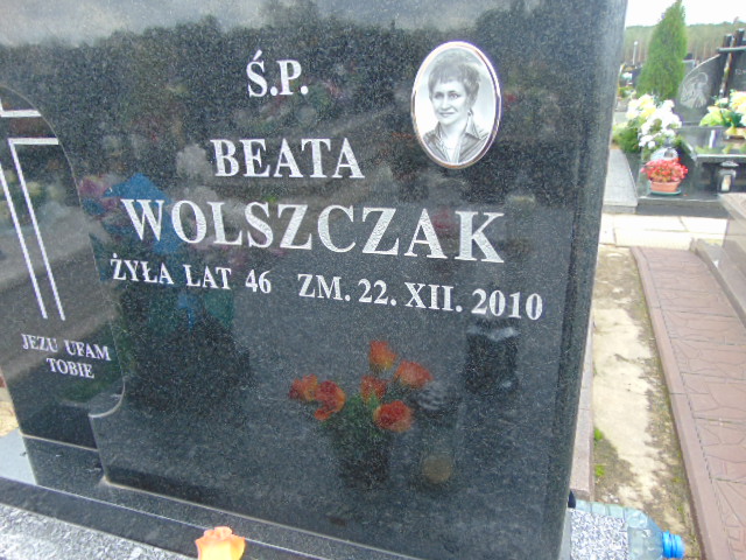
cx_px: 373
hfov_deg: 69.4
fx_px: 539
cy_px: 280
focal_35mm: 25
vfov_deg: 54.9
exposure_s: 1/60
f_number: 3
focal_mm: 4.5
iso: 80
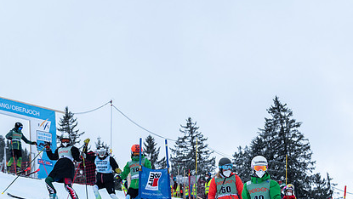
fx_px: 1068
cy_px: 140
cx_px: 185
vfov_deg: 10.6
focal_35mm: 114
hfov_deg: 18.8
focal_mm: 78
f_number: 4.5
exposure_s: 1/320
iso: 320
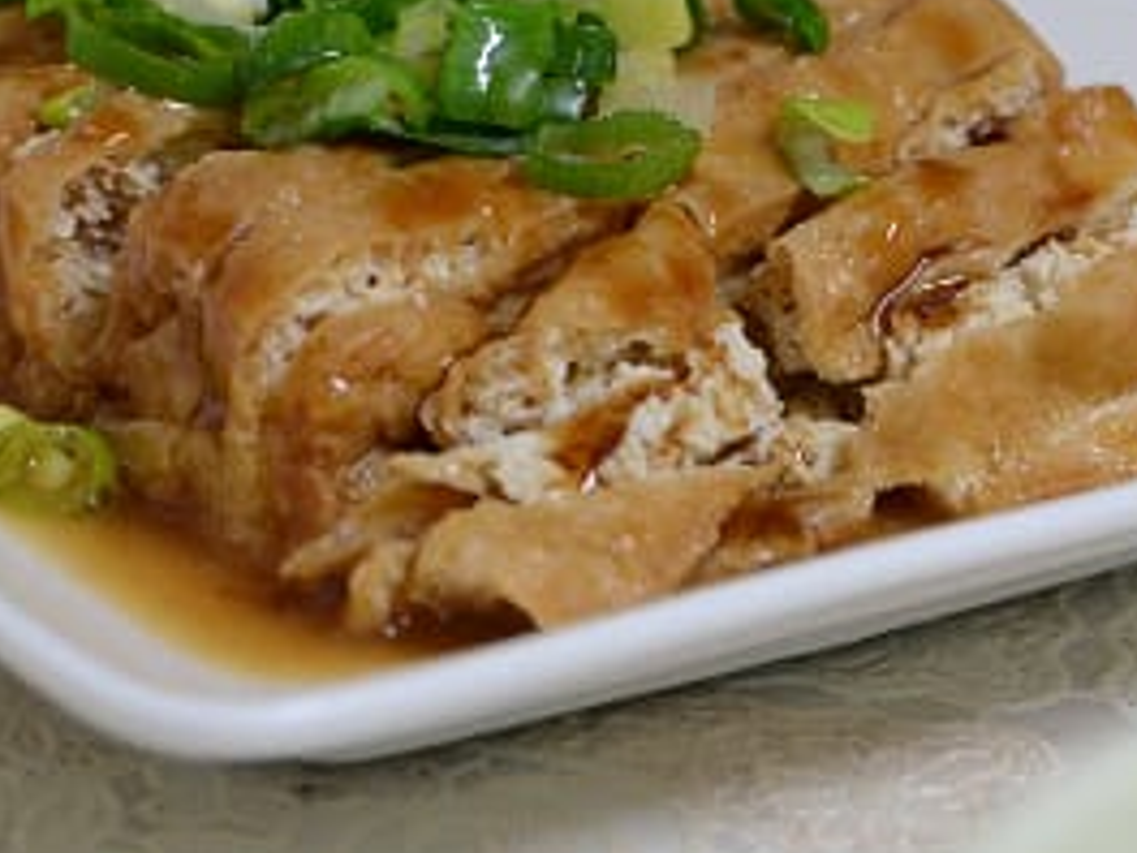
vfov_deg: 11.5
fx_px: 4204
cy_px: 125
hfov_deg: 15.4
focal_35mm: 128
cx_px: 474
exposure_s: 1/13
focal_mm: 42
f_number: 5.6
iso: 1600
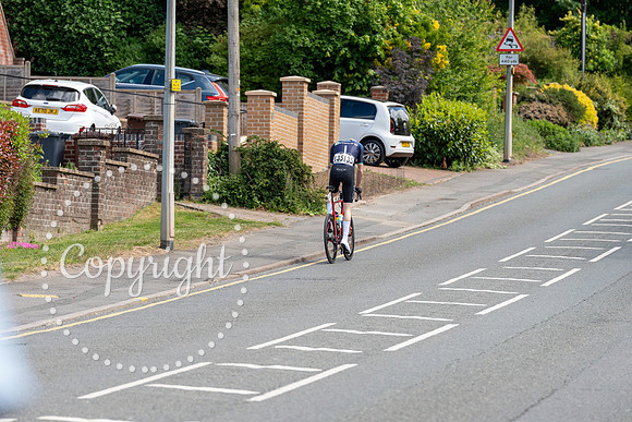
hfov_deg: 10.3
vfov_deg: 6.9
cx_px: 316
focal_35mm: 200
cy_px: 211
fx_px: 3512
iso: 400
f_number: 5.6
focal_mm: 200
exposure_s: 1/1000
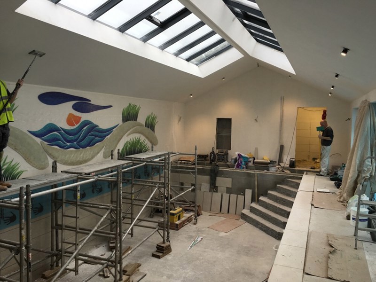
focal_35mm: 29
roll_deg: -1.3
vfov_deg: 48.2
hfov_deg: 61.7
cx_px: 188
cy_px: 141
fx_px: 315
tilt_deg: -3.6
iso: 32
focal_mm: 4.15
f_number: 2.2
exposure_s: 1/50
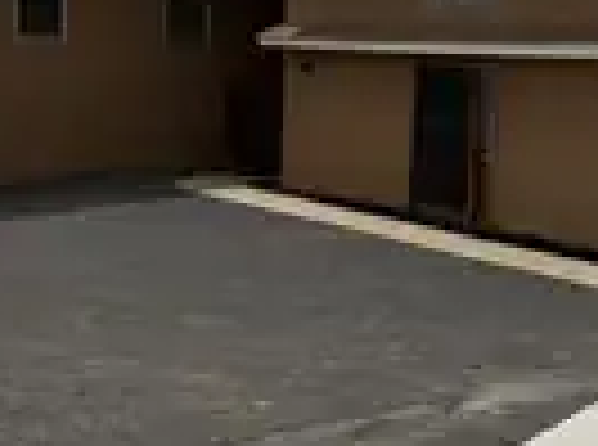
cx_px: 166
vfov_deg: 19.3
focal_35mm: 76
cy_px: 246
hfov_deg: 25.5
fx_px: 1309
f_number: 1.78
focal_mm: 6.76
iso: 80
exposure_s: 1/10309
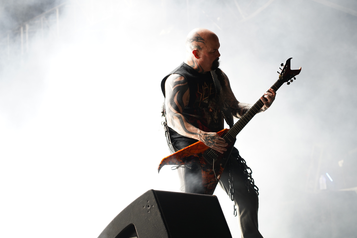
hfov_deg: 19.5
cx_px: 178
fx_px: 1041
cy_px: 119
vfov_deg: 13.0
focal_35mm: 105
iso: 800
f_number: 4
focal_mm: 105
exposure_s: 1/125
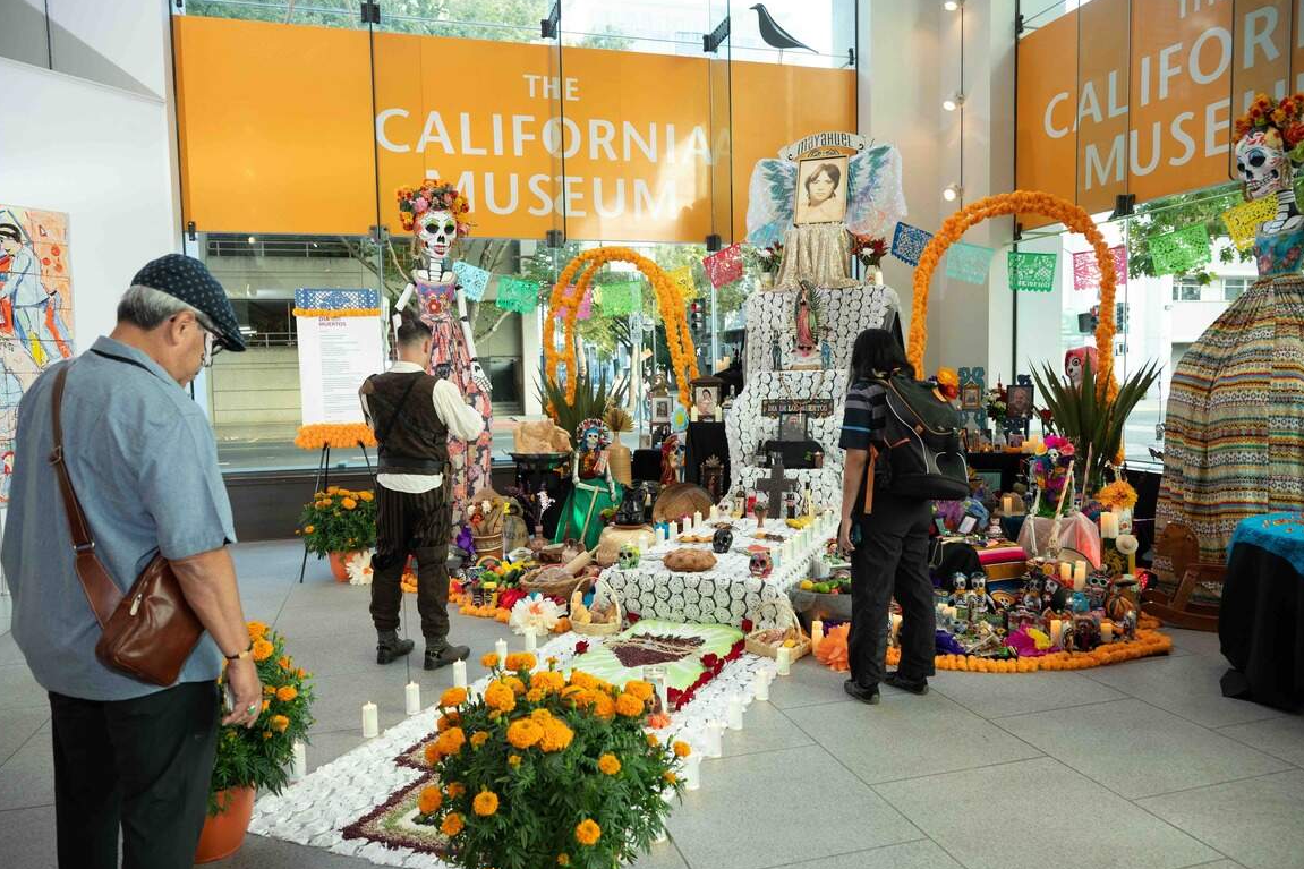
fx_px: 905
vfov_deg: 51.3
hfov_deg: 71.5
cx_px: 666
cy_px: 446
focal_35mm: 25
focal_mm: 24
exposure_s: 1/200
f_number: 4
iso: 800
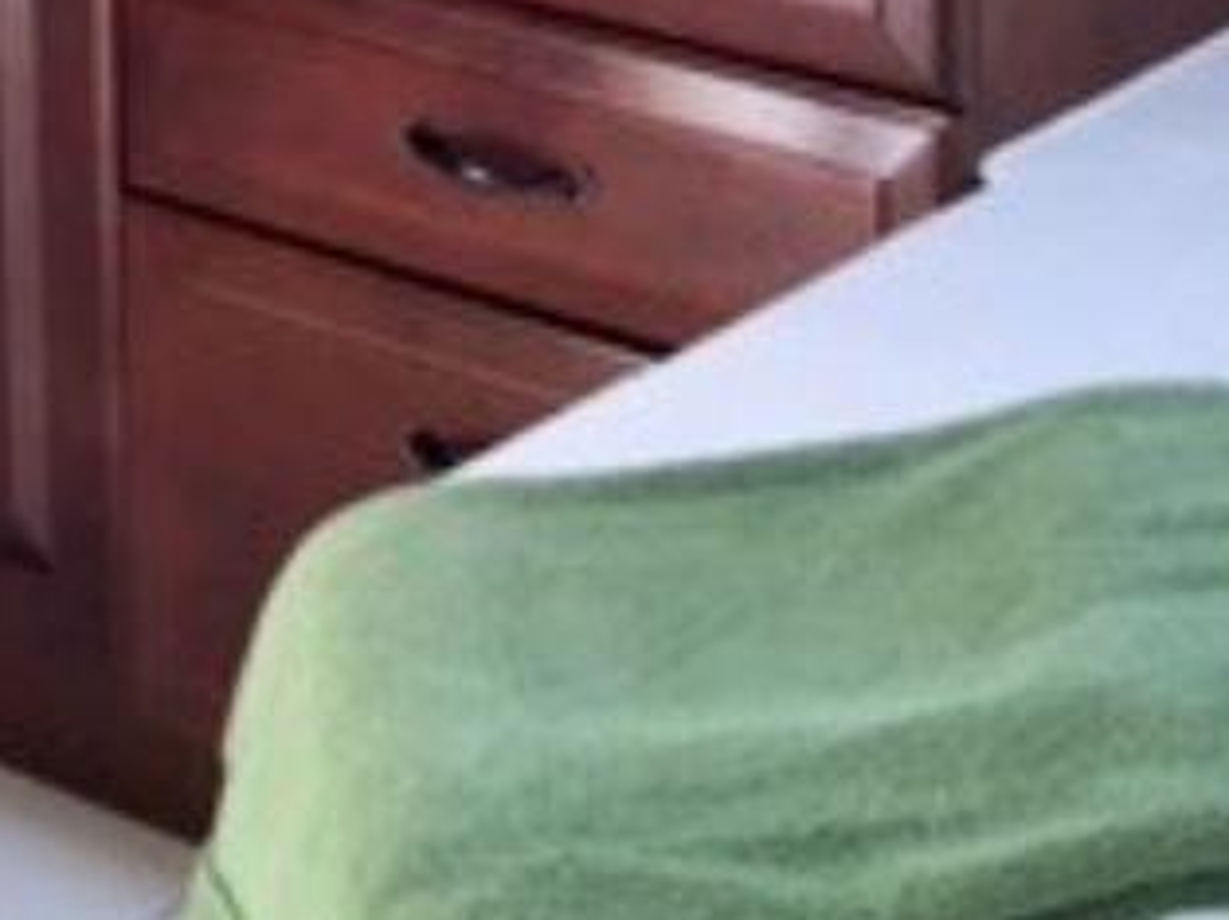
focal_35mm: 133
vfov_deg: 10.0
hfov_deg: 14.5
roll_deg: +2.9
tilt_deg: -6.3
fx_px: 4718
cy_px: -1116
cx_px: -102
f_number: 2.2
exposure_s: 1/120
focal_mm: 4.15
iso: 50
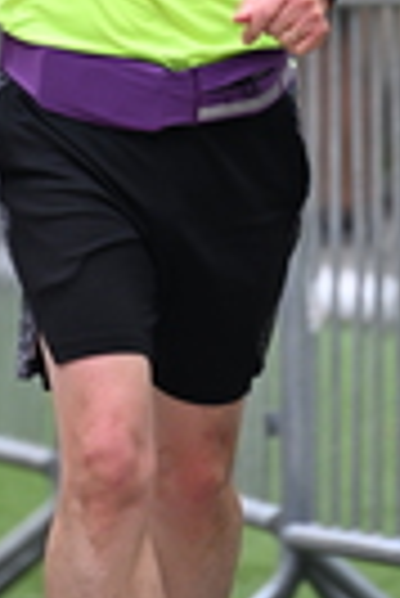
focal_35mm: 825
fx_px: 13713
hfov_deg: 1.7
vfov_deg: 2.5
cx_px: 142
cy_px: -346
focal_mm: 200
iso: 640
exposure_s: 1/2000
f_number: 2.8
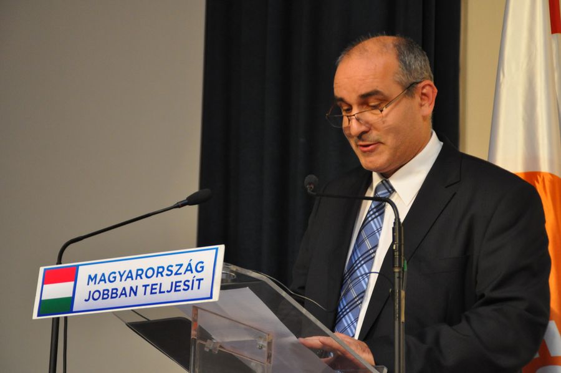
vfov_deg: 10.6
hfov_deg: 15.9
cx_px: 280
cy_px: 186
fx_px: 2008
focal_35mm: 129
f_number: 5.6
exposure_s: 1/80
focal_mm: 86
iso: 1600
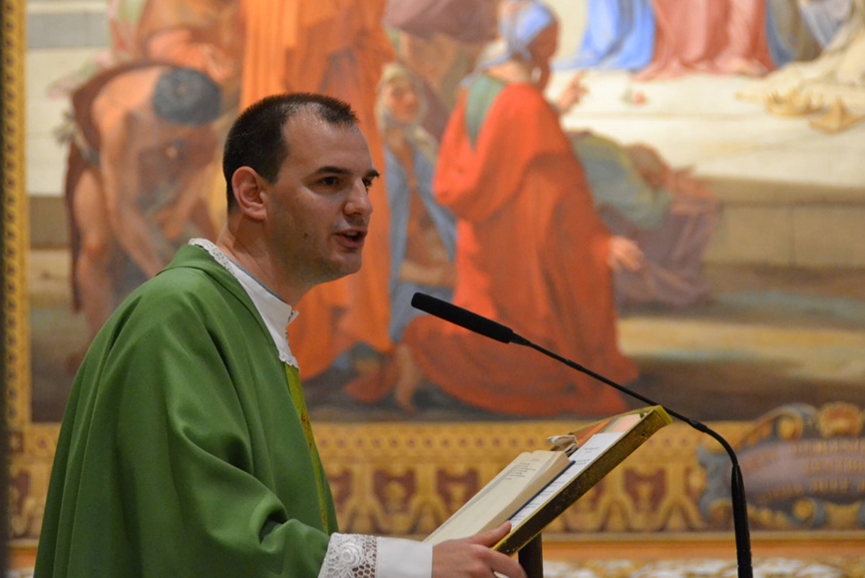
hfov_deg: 11.3
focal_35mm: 182
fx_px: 4365
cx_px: 391
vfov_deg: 7.6
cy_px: 261
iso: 3200
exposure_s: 1/60
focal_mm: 105
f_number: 5.3
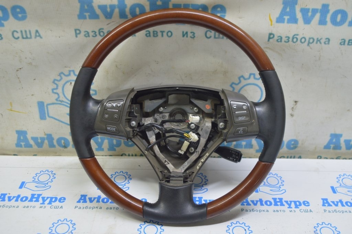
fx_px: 381
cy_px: 117
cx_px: 176
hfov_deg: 49.6
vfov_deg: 34.2
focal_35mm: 39
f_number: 5.6
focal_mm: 26
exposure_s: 1/20
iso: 400
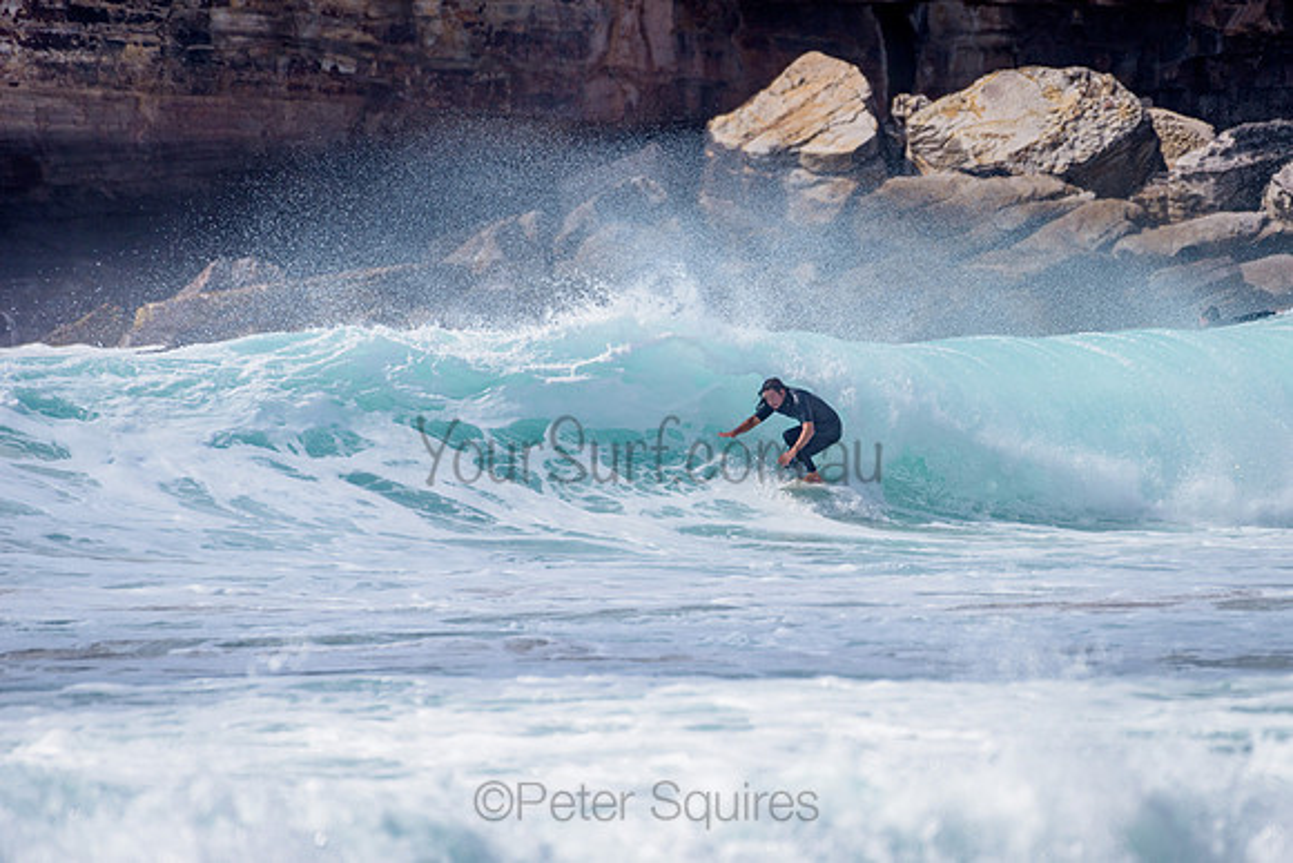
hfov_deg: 3.4
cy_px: 398
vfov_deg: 2.2
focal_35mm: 613
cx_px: 792
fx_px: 22025
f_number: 5.6
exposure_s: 1/2000
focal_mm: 500
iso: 110
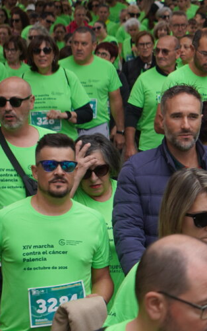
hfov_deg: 6.0
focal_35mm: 214
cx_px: 417
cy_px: 110
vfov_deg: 9.8
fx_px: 1933
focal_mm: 55
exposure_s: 1/160
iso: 100
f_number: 4.5
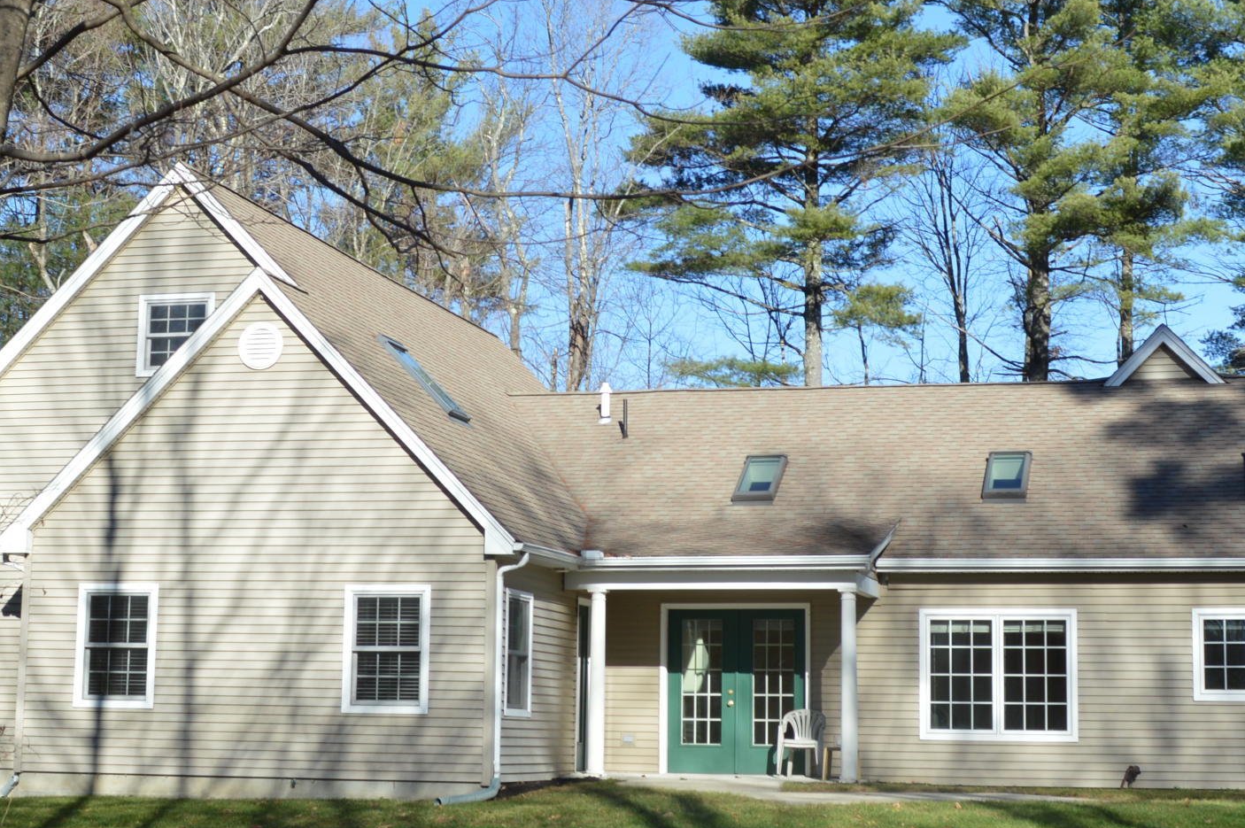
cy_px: 388
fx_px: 2211
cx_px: 633
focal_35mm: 64
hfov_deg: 31.4
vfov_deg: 21.2
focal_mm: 20
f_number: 7.1
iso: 100
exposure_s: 1/200
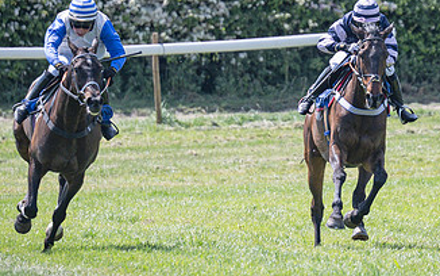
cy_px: 78
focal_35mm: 881
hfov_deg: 2.4
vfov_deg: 1.5
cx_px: 409
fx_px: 10568
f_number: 2.8
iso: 200
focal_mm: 175
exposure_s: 1/2000
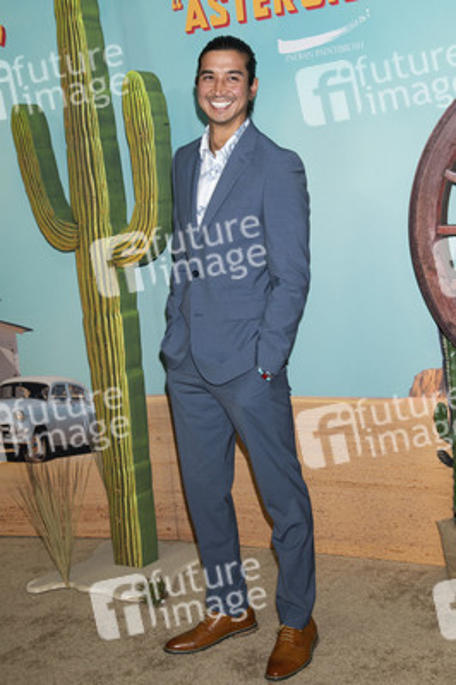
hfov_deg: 29.2
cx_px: 228
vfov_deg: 42.8
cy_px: 342
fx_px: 875
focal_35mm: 46
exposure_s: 1/200
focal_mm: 46
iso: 400
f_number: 6.3
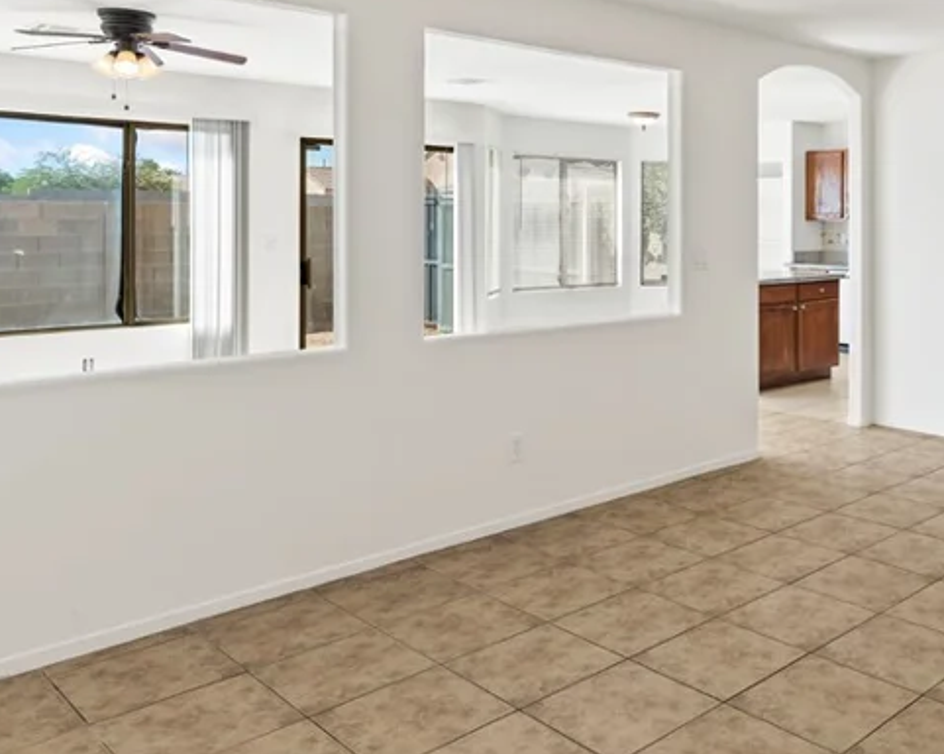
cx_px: 748
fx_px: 949
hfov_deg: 49.9
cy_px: 225
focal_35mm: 34
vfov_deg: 42.4
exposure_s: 1/6
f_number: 8
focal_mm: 17
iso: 400
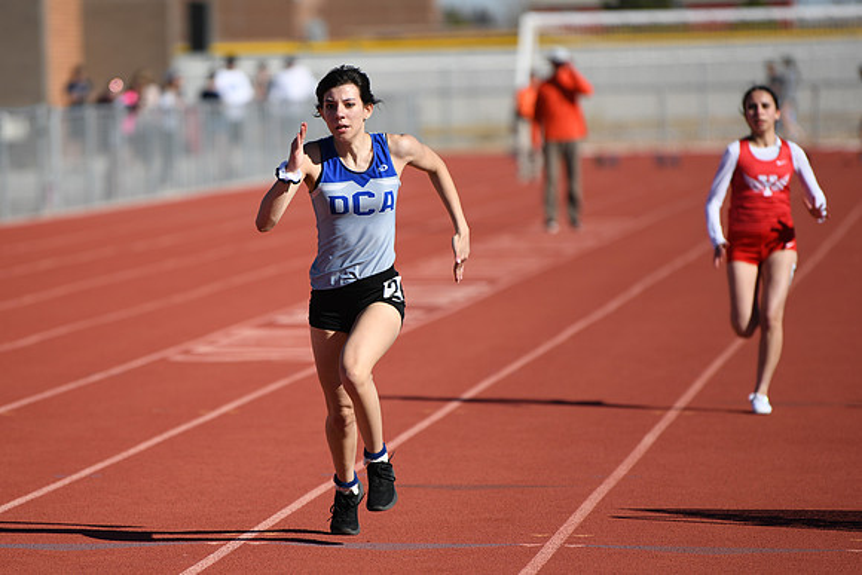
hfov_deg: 10.3
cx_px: 431
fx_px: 4790
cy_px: 288
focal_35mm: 200
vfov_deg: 6.9
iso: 100
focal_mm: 200
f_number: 2.8
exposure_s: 1/3200
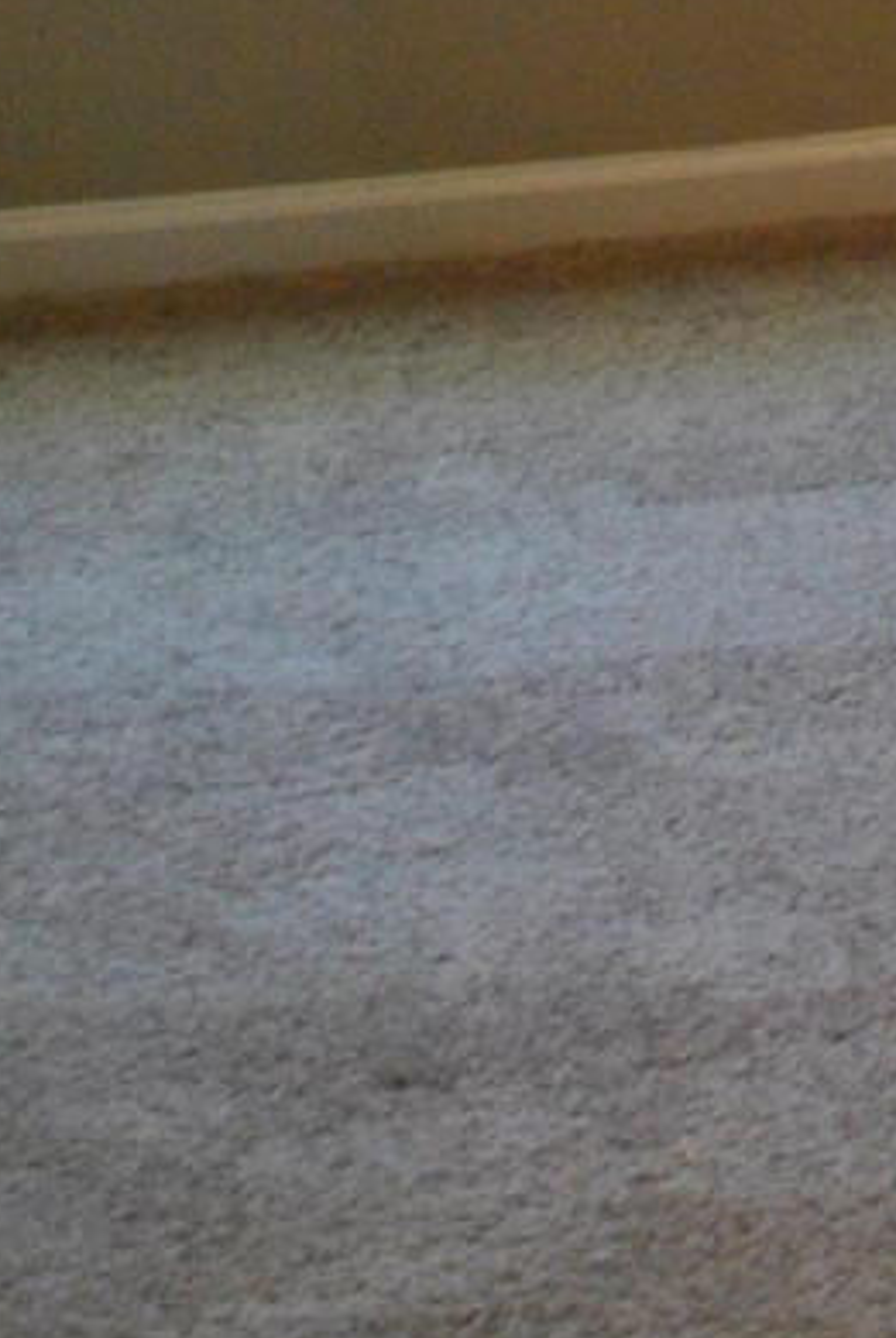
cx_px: 2132
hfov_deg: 8.2
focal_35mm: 154
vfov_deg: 12.4
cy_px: -919
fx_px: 5734
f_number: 3.5
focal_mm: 20
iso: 720
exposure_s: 1/30
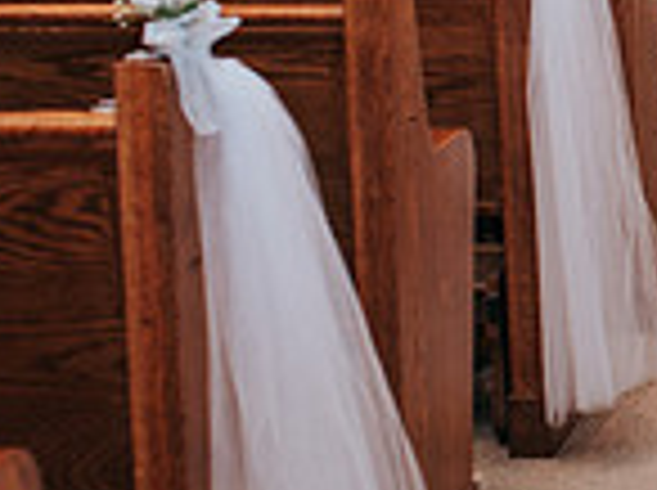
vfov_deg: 9.0
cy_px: -17
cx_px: 1197
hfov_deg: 11.3
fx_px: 3089
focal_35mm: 163
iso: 800
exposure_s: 1/200
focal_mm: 35
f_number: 3.2
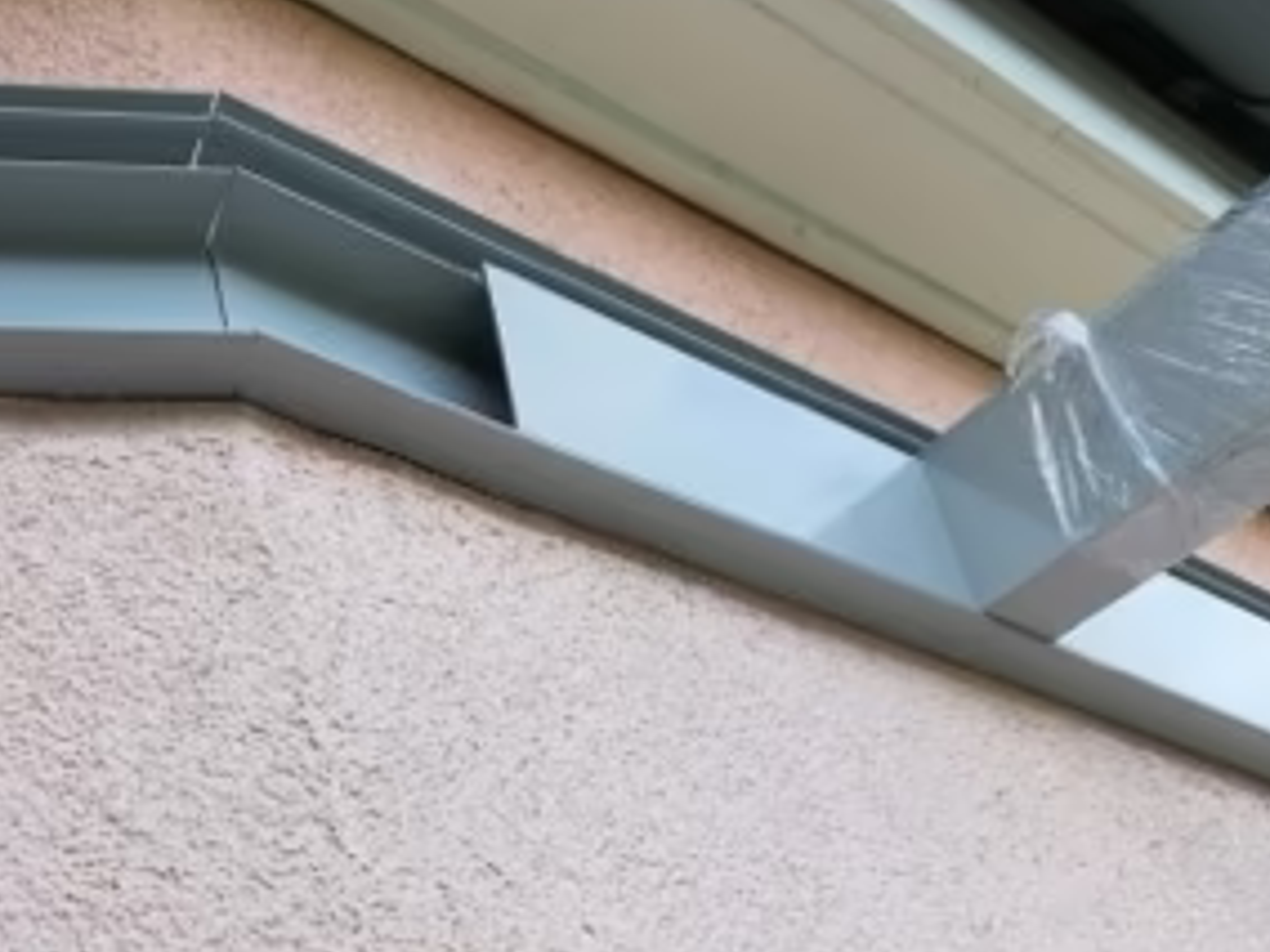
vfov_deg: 32.1
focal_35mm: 44
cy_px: 737
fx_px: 1614
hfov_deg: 41.8
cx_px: 340
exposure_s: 1/217
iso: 50
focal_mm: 3.83
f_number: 2.2
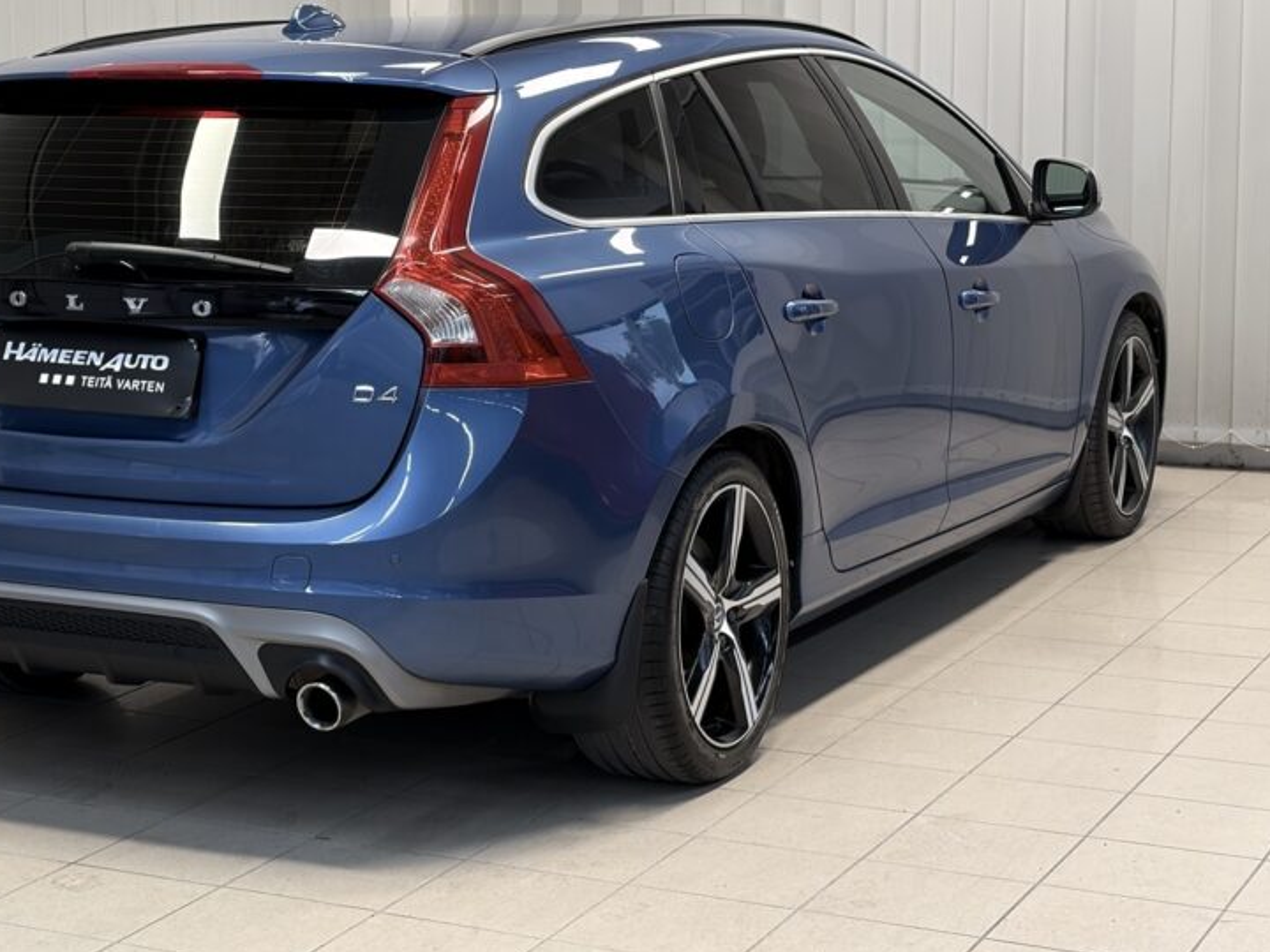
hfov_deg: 26.2
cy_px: 367
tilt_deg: -8.3
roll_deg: +0.7
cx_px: 459
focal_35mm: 74
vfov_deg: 19.9
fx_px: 2715
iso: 64
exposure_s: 1/50
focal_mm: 5.96
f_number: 1.6
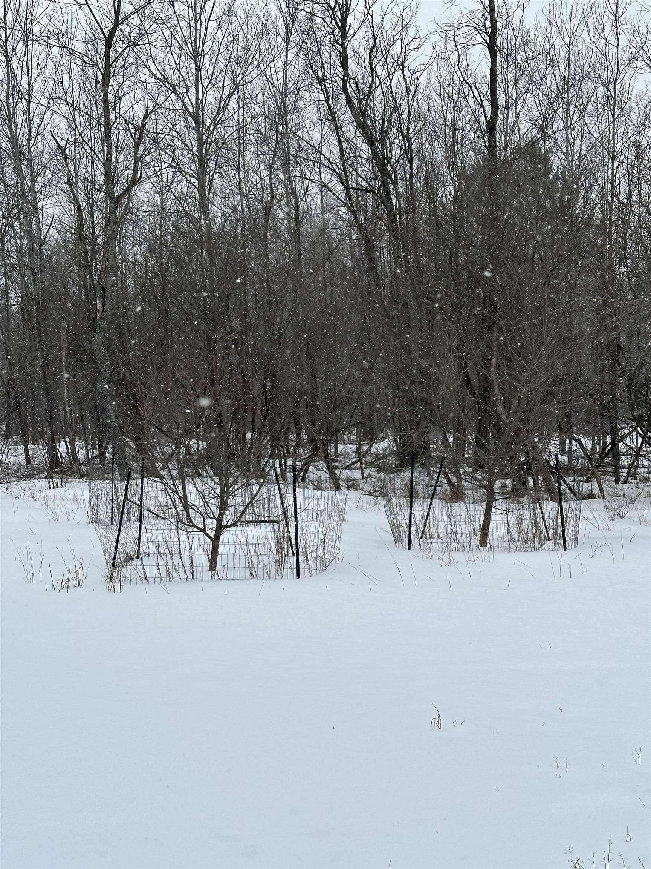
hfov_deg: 30.3
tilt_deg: -2.2
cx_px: 326
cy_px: 434
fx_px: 1204
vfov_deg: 39.7
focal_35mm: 48
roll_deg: +0.8
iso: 64
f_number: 1.78
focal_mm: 6.86
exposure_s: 1/2667
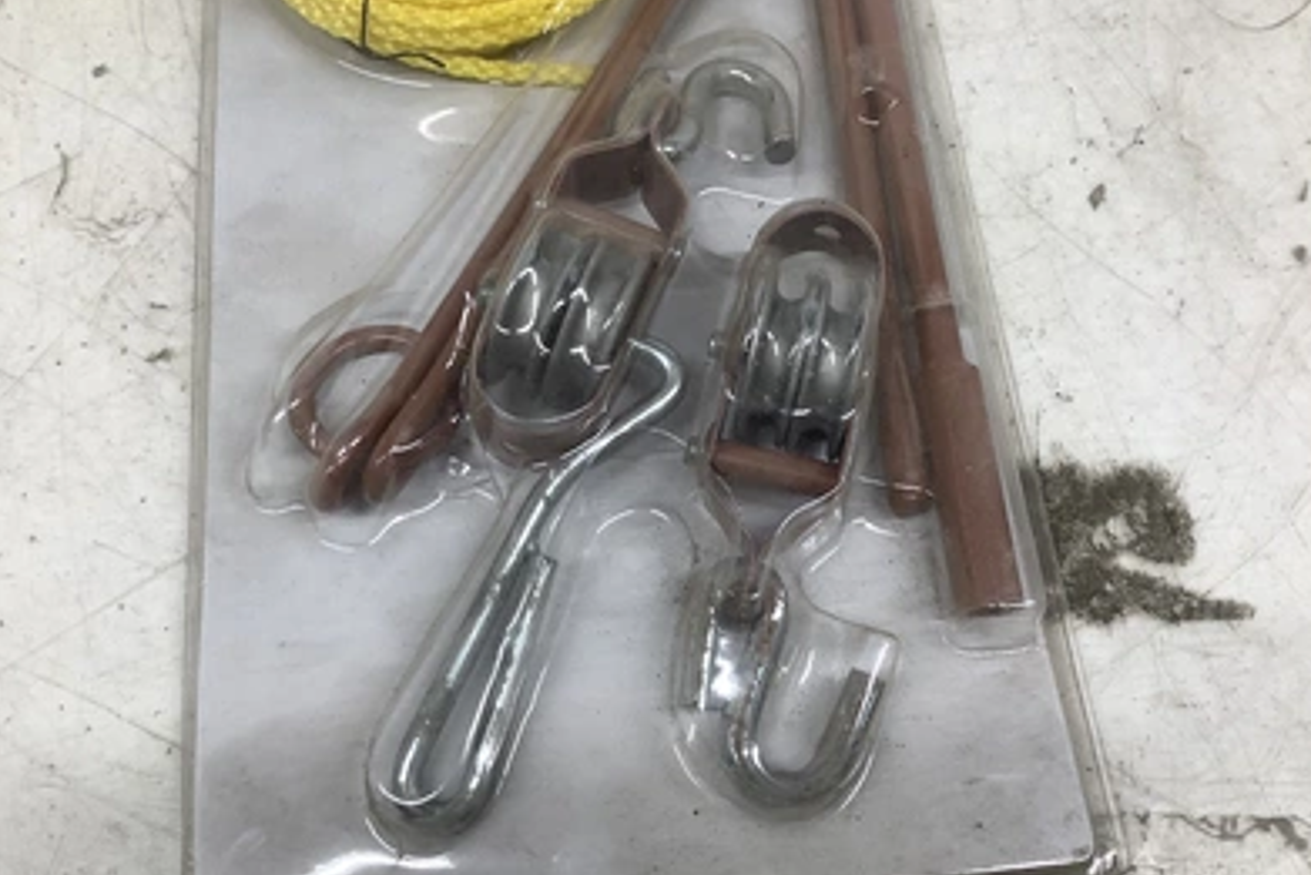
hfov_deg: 57.2
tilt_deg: -69.1
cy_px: 439
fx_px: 1202
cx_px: 664
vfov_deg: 40.0
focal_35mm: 33
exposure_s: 1/120
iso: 64
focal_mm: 3.3
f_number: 2.4
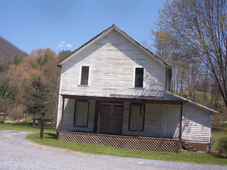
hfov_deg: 47.9
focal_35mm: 39
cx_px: 114
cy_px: 85
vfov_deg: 36.8
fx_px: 256
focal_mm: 6
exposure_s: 1/202
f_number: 8
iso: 100
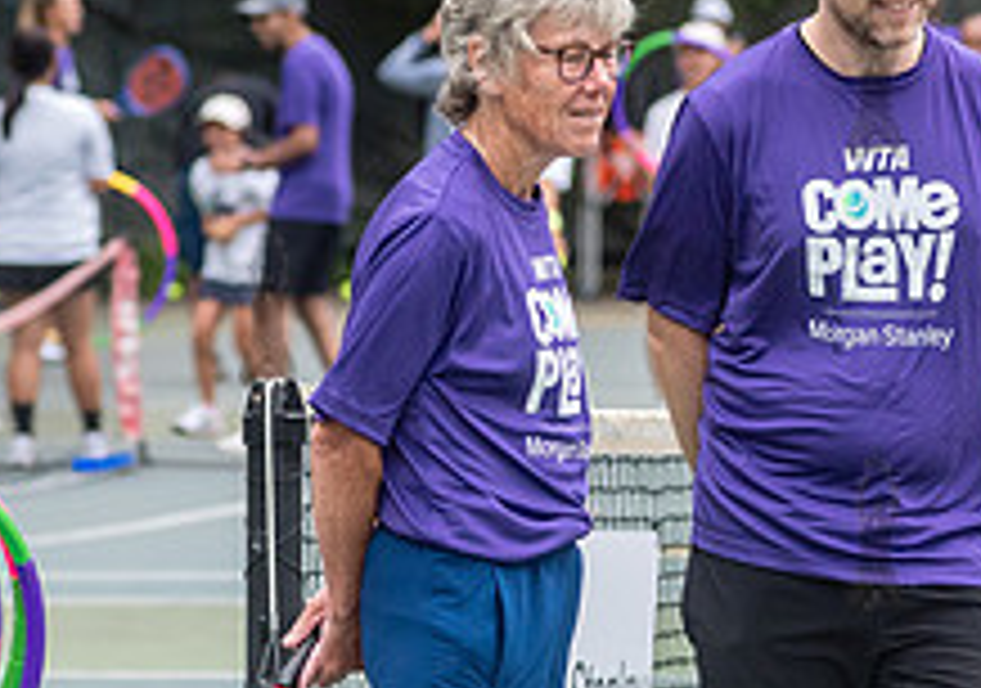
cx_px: 863
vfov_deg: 3.8
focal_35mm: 378
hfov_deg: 5.4
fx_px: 10470
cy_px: 455
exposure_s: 1/2500
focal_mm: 125
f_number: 5
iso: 1250
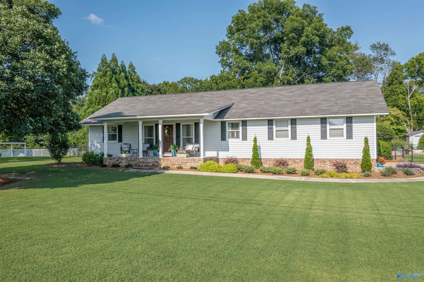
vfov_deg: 46.4
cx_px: 212
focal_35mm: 28
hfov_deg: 65.5
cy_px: 141
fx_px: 330
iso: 100
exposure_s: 1/500
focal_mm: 10.26
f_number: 4.5
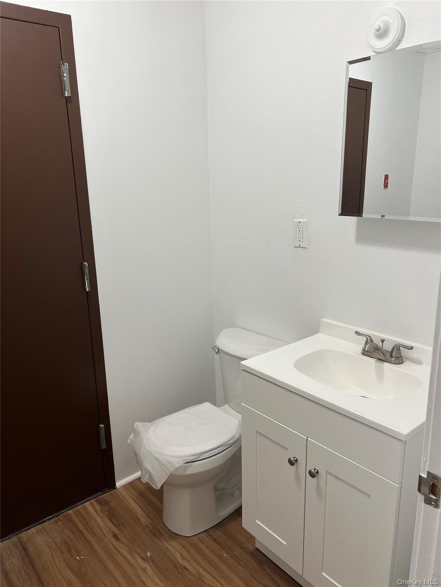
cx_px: 220
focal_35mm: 26
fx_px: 442
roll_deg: +2.0
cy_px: 294
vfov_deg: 67.3
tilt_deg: -14.1
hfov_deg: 53.1
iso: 64
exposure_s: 1/60
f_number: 1.5
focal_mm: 5.7
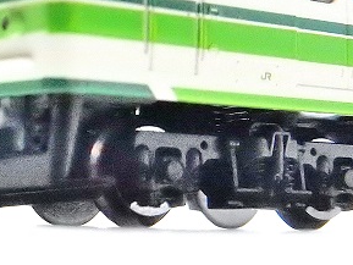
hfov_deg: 18.2
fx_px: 1061
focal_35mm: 104
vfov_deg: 14.2
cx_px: -39
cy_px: 69
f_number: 4.2
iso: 3200
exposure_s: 1/60
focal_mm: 7.6
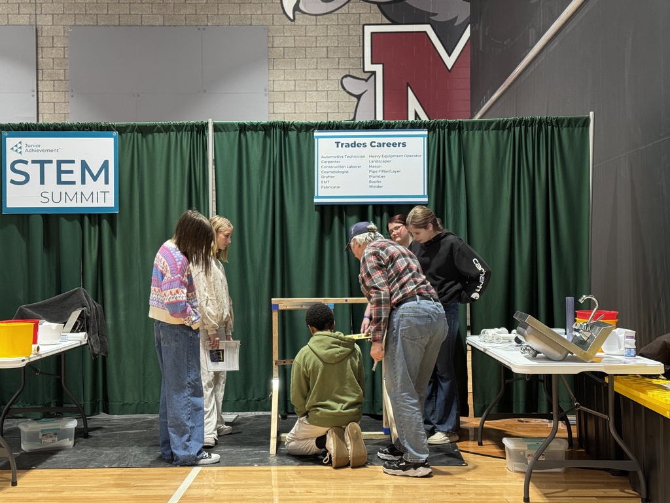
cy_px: 252
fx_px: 929
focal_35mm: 48
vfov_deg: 30.3
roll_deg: +0.2
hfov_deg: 39.7
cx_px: 335
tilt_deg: -0.2
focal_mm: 6.76
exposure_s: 1/40
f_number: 1.78
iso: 250
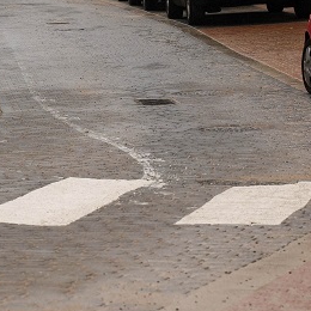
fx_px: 2490
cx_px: 29
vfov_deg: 7.1
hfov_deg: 7.1
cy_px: -67
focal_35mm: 245
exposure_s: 1/320
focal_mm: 75
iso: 800
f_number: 6.3
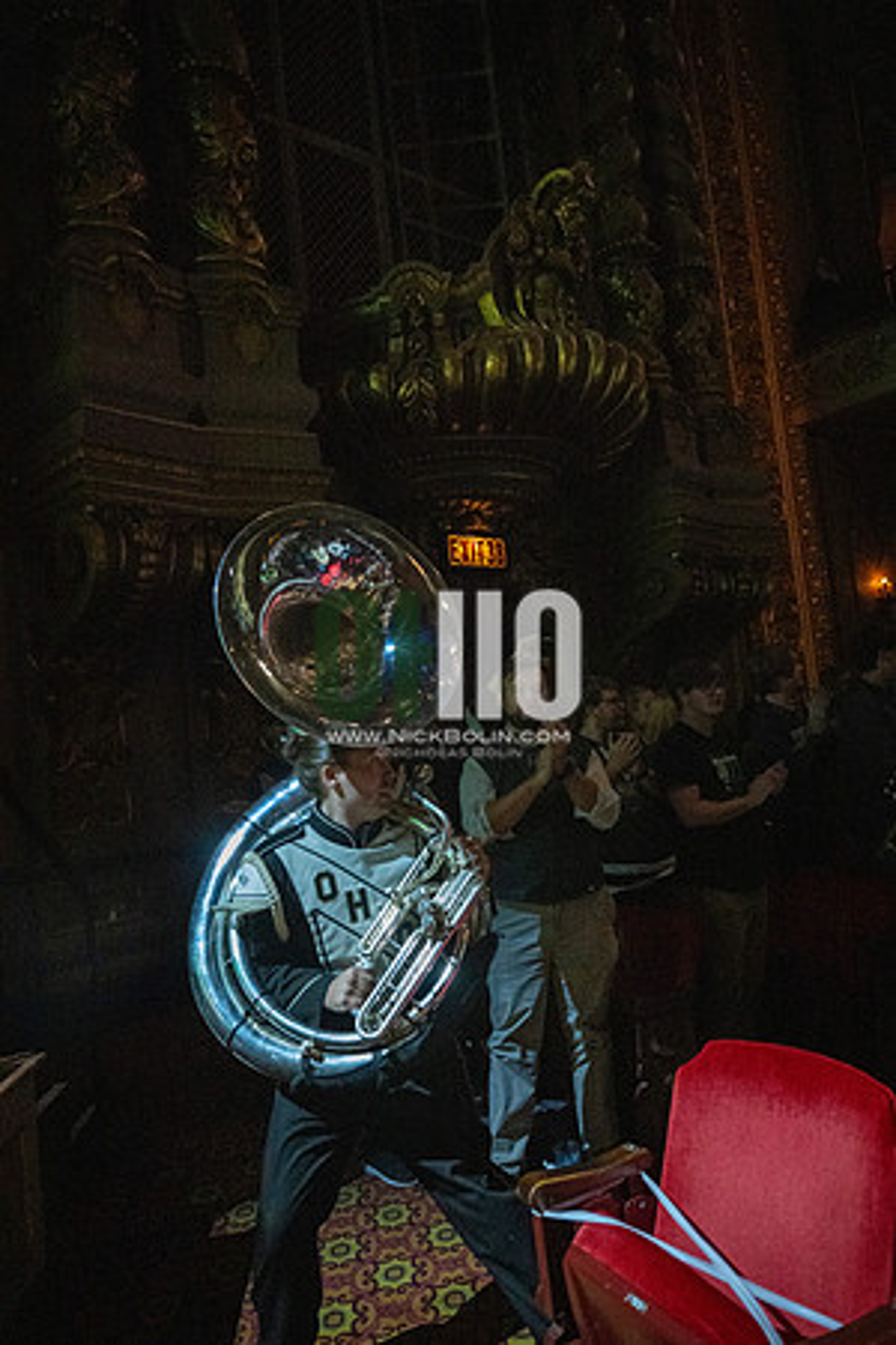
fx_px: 896
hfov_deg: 53.1
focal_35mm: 24
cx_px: 448
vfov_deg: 73.7
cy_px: 672
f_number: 2.8
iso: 20000
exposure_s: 1/500
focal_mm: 24
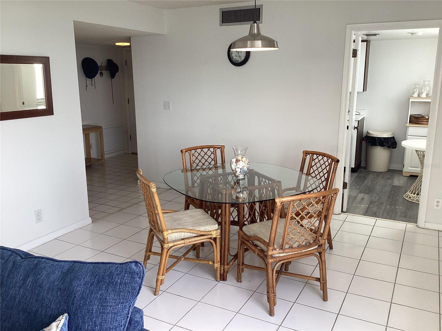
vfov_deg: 45.4
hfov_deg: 58.4
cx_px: 221
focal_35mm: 31
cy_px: 166
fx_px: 396
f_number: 2.4
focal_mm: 3.3
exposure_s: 1/120
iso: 32
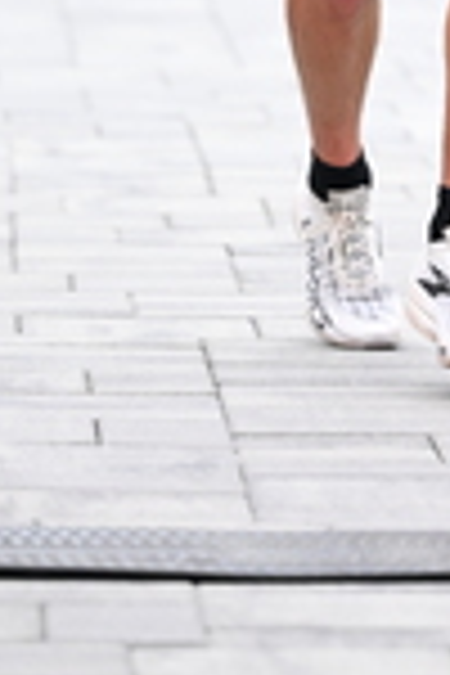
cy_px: -166
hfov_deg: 2.7
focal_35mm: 514
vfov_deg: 4.0
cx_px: 497
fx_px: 9637
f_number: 2.8
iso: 1600
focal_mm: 140
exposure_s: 1/800
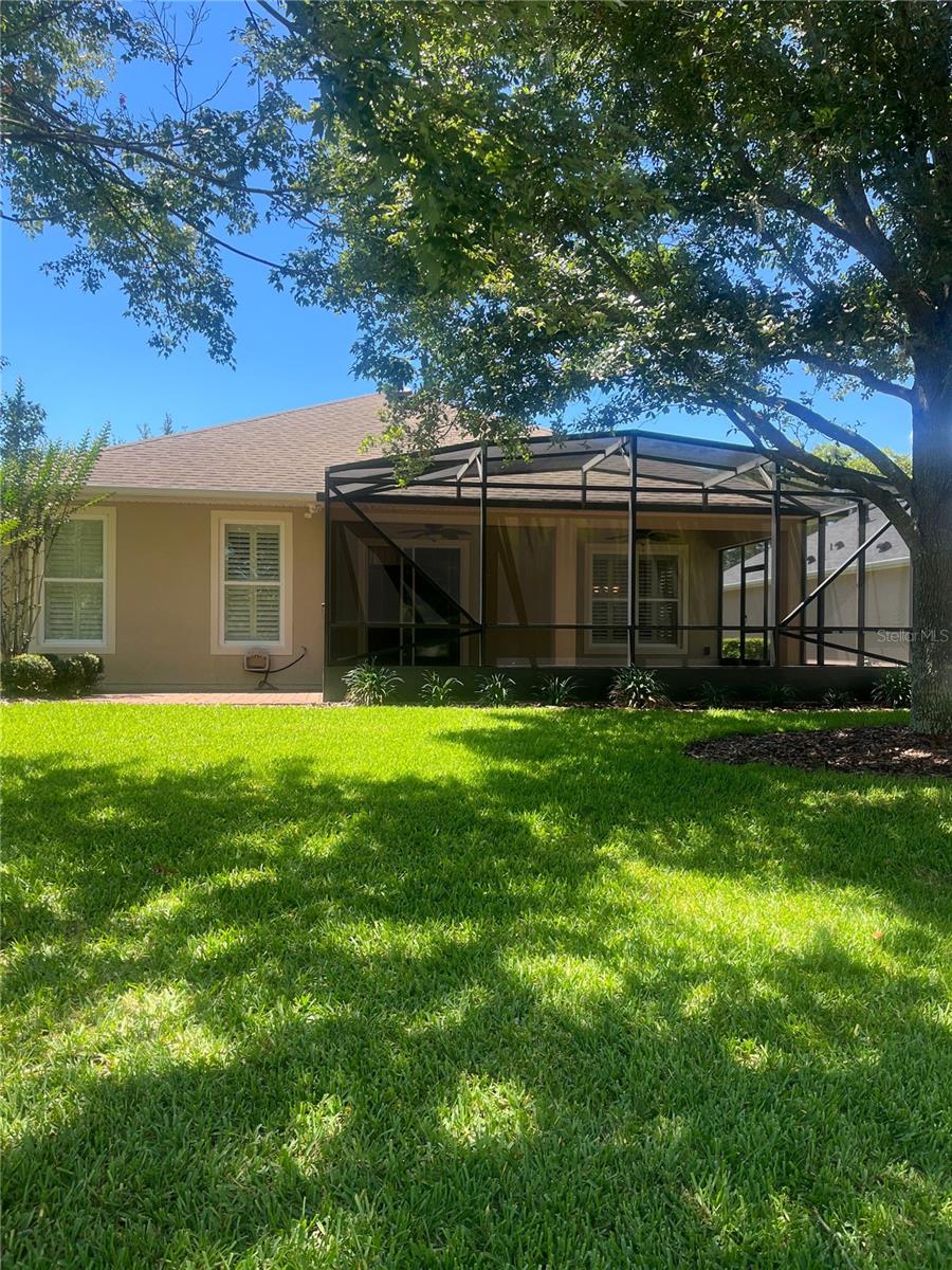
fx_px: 953
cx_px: 476
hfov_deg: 53.1
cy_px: 635
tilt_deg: +1.9
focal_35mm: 26
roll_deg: -0.2
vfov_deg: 67.3
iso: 50
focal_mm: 5.1
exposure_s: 1/657
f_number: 1.6
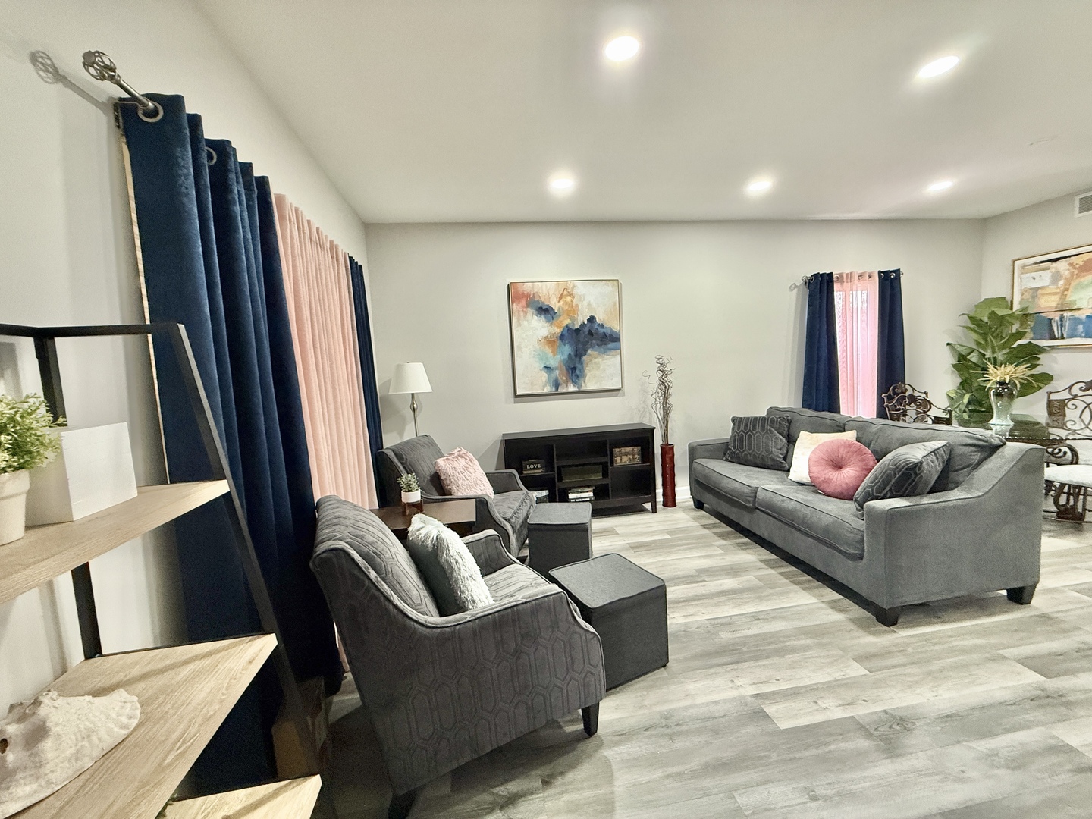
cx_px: 546
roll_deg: +2.7
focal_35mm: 14
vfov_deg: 85.7
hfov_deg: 102.1
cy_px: 410
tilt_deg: -4.9
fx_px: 442
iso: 320
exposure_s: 1/60
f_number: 2.2
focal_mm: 2.22
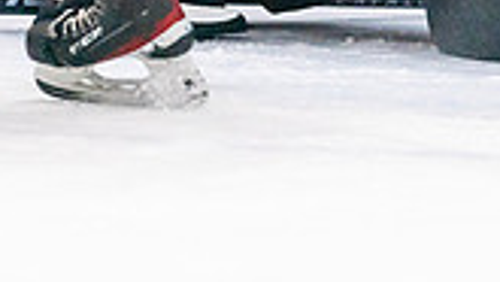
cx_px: 304
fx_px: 11129
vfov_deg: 1.4
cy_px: -226
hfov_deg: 2.6
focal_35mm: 839
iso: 3200
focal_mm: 200
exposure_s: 1/1250
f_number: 2.8
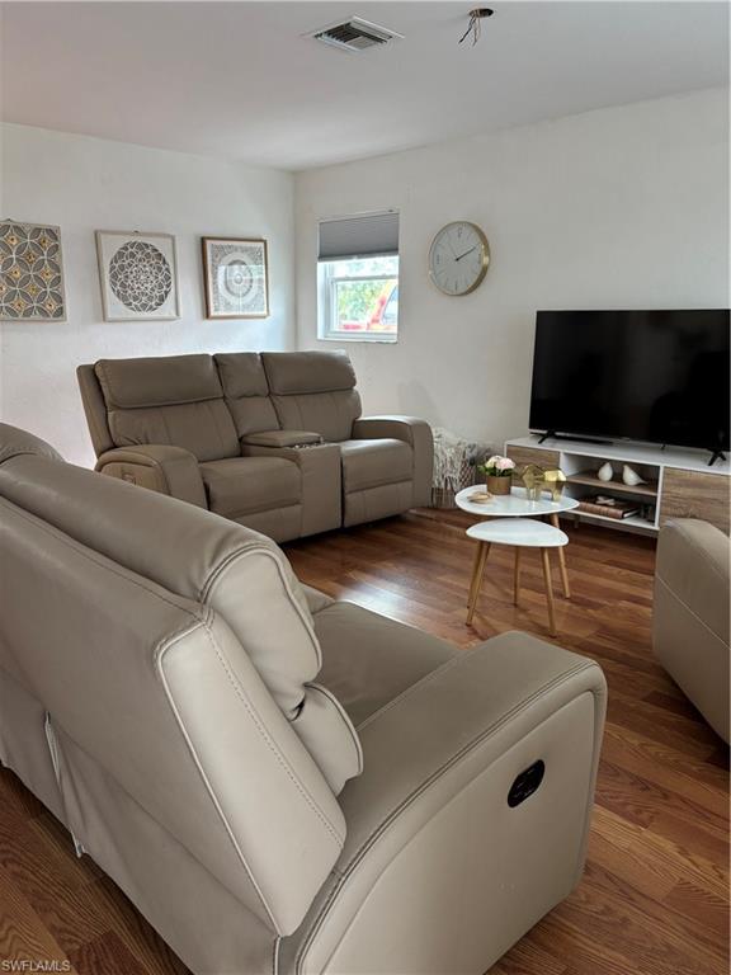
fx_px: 732
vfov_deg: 67.3
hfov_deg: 53.1
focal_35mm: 26
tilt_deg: -14.5
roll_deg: -0.5
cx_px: 366
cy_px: 488
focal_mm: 5.96
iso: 200
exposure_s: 1/60
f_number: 1.6
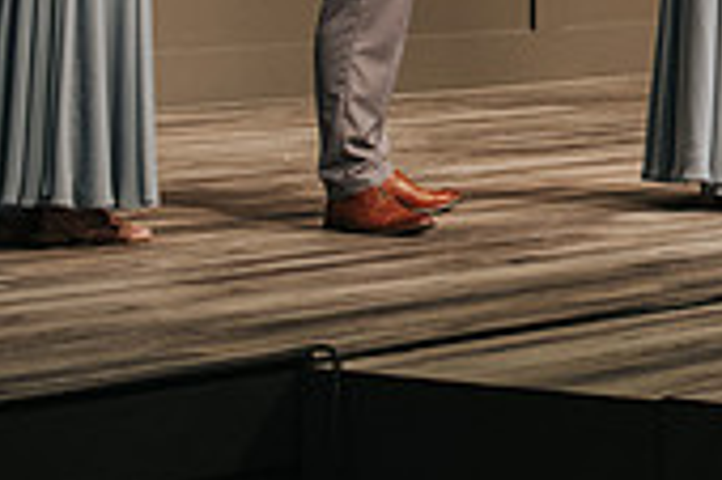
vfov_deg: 6.7
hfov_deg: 9.6
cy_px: -308
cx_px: 1384
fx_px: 4047
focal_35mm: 202
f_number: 3.2
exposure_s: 1/200
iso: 800
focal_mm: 50
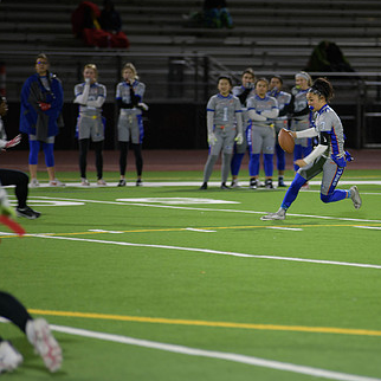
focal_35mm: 306
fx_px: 3810
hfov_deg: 5.7
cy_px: 166
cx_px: 304
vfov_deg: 5.7
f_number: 2.8
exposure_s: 1/200
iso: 900
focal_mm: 200
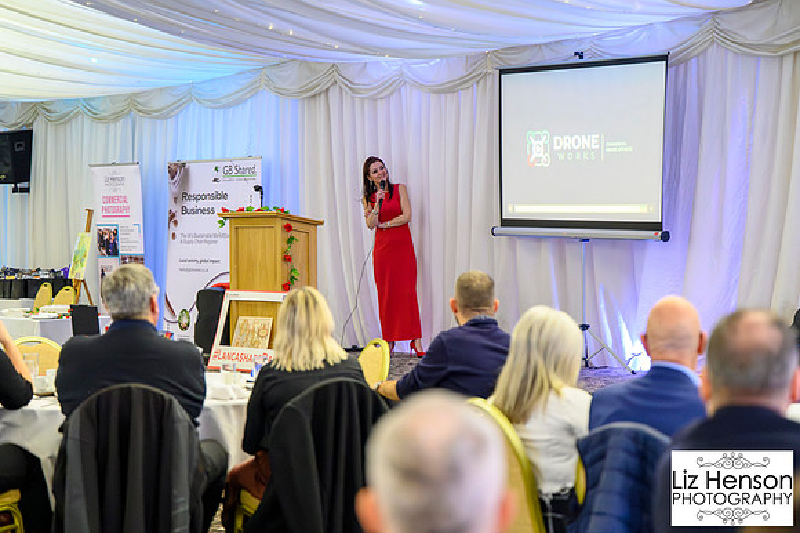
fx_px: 1710
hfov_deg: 26.3
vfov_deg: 17.7
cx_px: 400
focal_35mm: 77
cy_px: 266
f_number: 2.8
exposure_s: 1/200
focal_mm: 77
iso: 12800
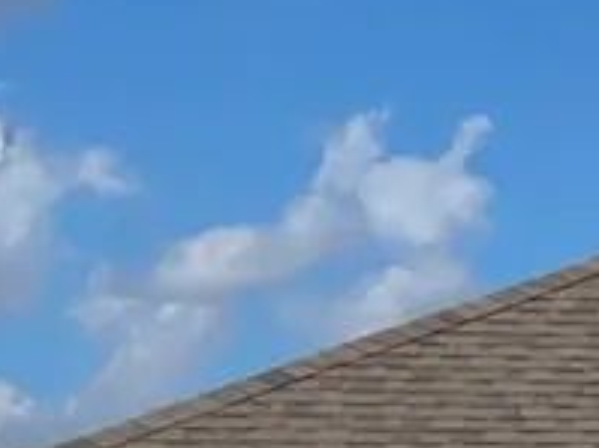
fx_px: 5707
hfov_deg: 5.8
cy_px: 752
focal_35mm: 330
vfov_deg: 4.5
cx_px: 1282
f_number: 2.2
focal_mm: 7.5
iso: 32
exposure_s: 1/3425
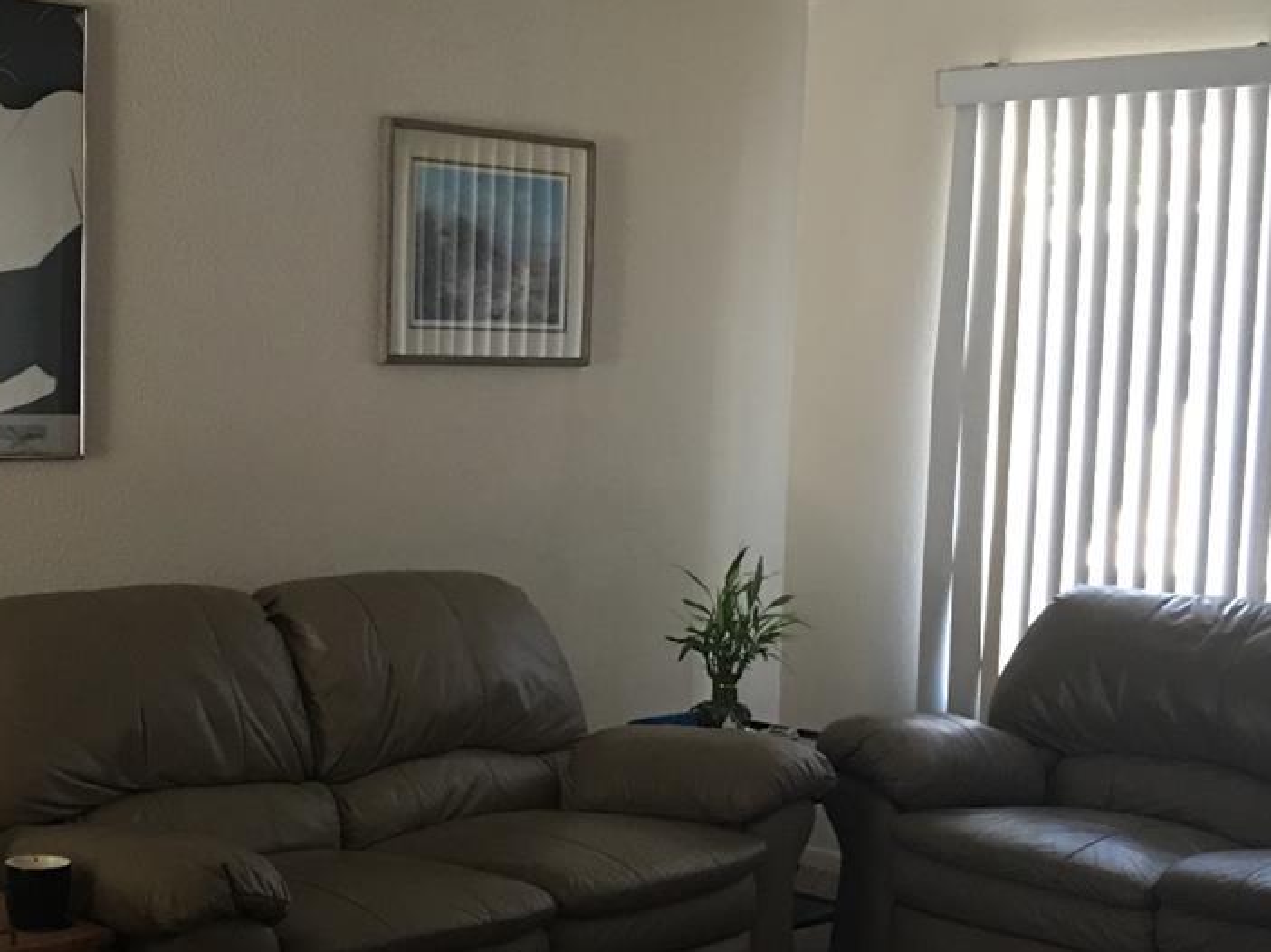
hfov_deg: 31.1
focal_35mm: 62
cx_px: 503
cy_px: 595
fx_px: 2276
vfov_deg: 23.6
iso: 100
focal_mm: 4.15
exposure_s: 1/15
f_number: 2.2
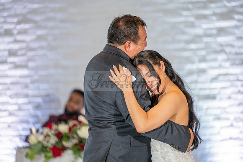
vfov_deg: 7.6
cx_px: 122
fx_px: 1215
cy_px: 81
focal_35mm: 180
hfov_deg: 11.4
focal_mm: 180
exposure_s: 1/320
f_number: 2.8
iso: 1600
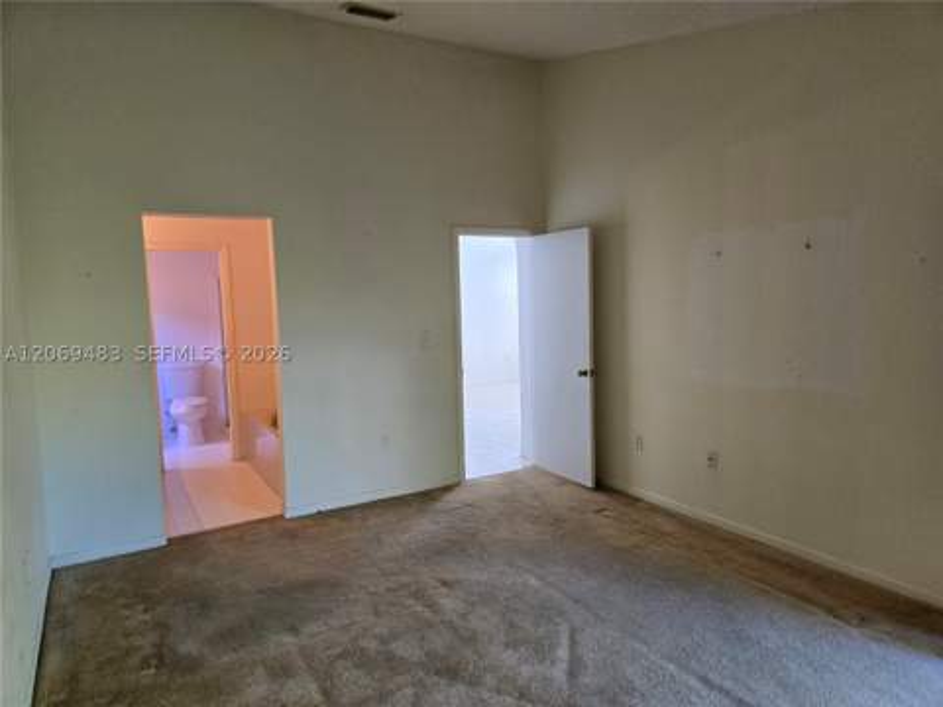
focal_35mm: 23
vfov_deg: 58.9
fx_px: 627
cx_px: 472
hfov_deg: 73.9
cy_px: 354
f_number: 1.8
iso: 200
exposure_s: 1/120
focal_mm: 5.4
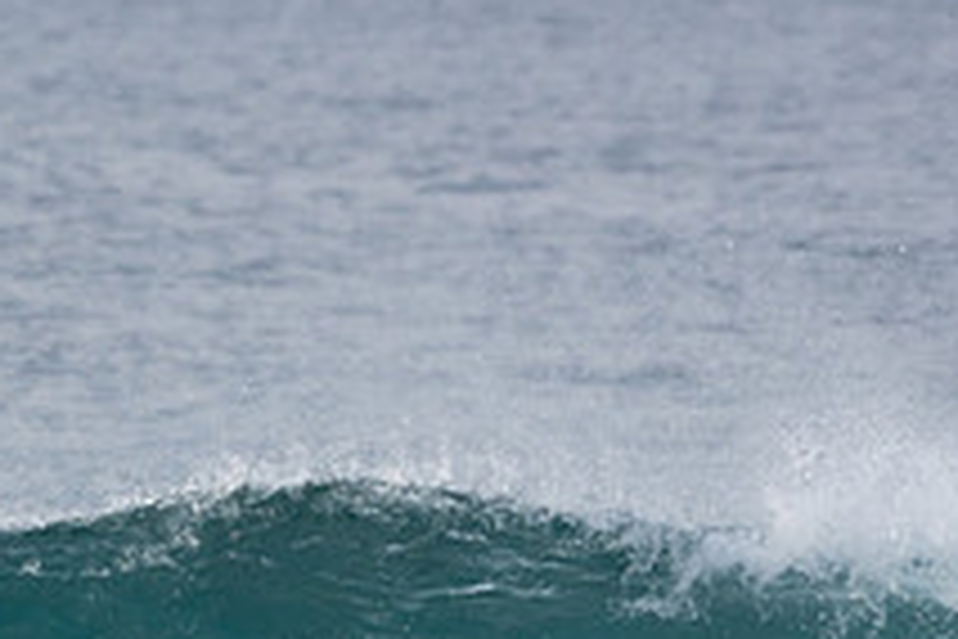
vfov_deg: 1.1
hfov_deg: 1.6
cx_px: -121
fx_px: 34805
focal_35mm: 1308
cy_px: 781
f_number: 5.6
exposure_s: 1/1600
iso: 560
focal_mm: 320
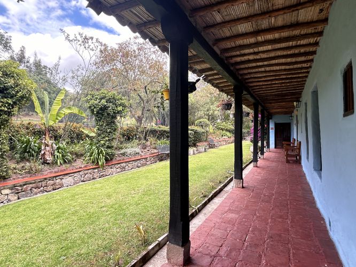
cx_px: 178
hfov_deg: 87.7
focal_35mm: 18
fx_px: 185
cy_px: 134
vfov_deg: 71.6
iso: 32
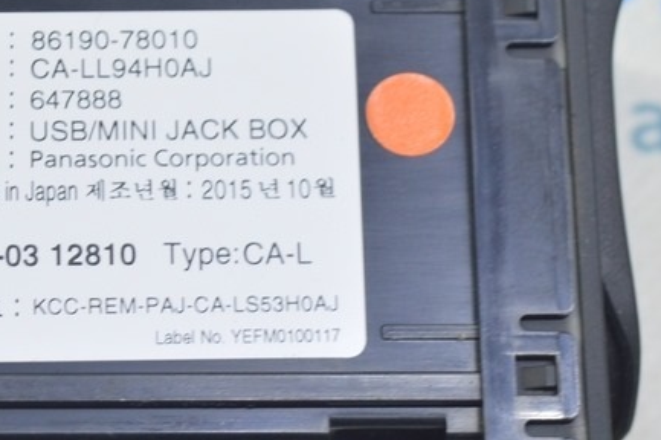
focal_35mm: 149
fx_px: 2734
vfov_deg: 9.2
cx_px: 188
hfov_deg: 13.8
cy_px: 180
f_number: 5.6
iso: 400
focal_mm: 42
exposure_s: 1/20
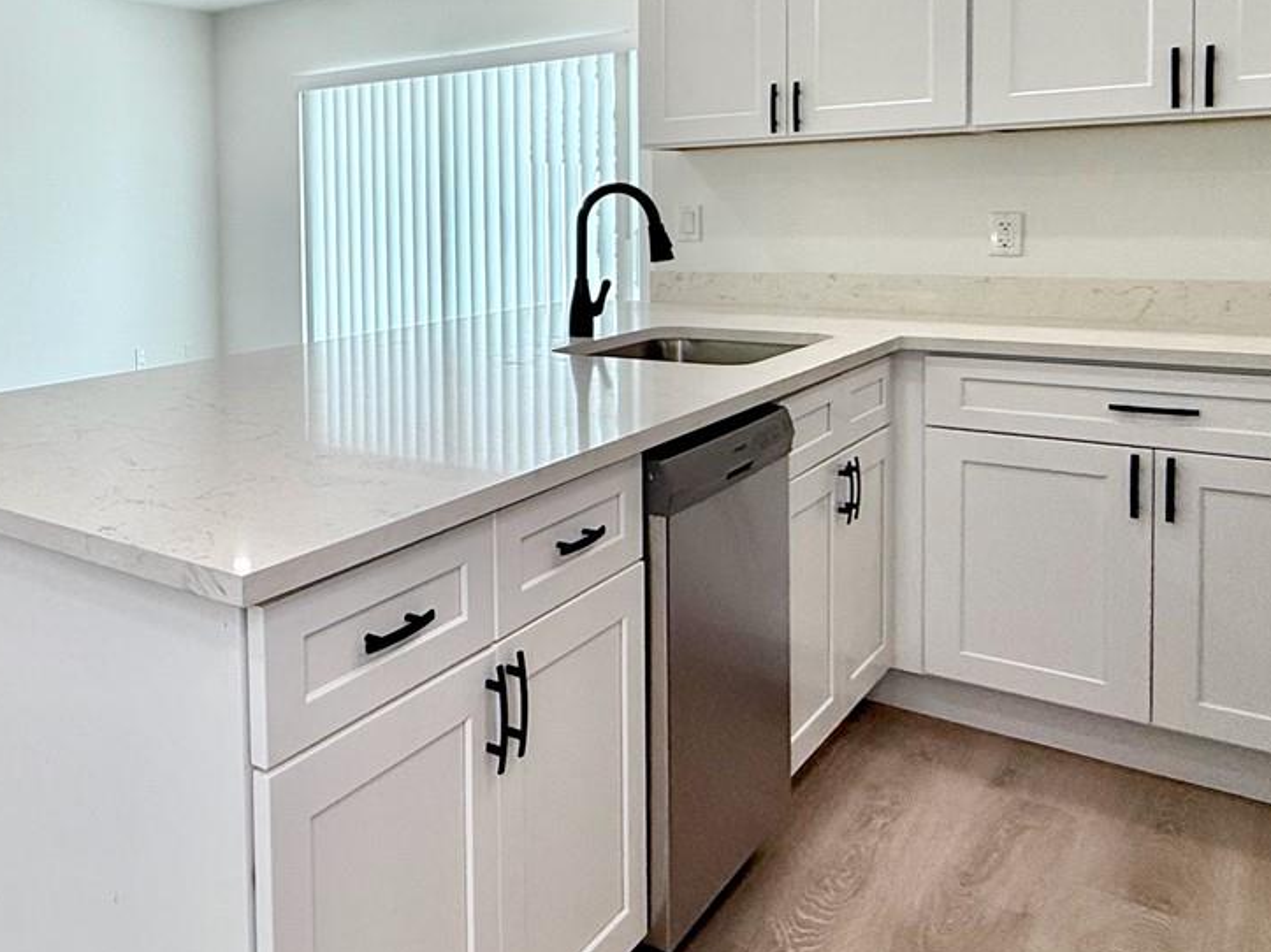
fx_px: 1138
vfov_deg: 44.2
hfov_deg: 49.8
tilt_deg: -2.8
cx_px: 60
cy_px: 258
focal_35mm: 31
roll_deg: +1.7
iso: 50
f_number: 2.2
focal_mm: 2.22
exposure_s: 1/224
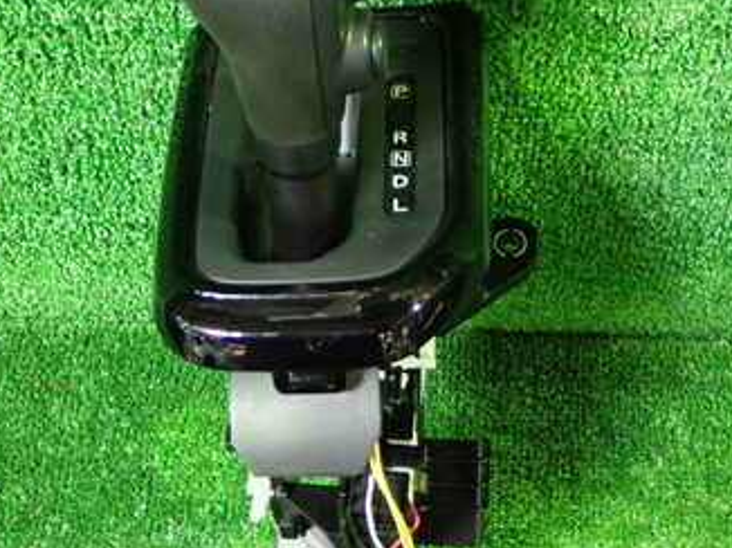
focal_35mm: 70
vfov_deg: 21.0
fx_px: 1479
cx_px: 283
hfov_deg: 27.7
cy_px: 267
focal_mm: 6.83
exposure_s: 1/25
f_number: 2.7
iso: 800
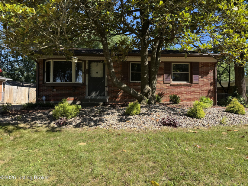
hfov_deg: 71.6
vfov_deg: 56.8
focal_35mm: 24
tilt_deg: +3.9
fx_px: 172
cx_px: 124
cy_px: 93
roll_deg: -0.8
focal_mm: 6.76
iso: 80
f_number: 1.78
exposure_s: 1/1524
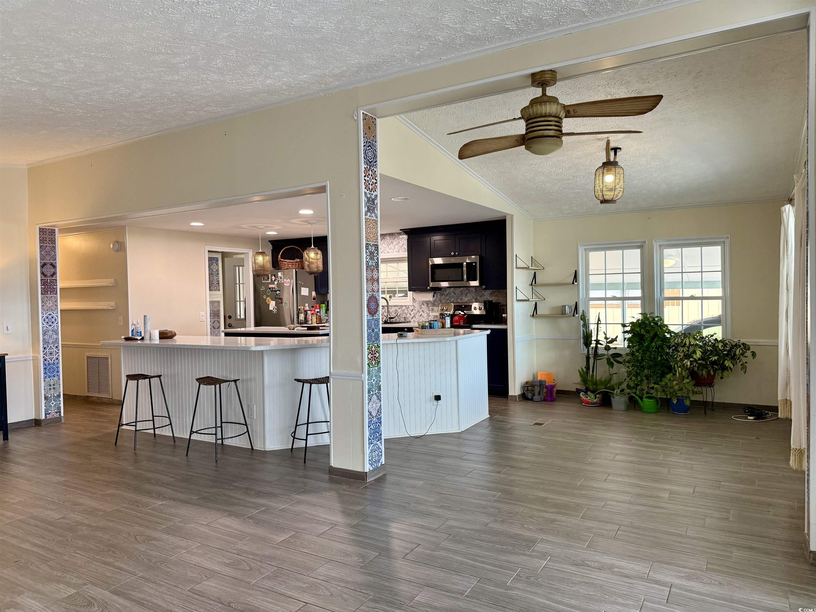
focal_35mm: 24
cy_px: 306
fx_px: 566
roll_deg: +1.0
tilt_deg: -1.0
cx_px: 408
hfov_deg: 71.6
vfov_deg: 56.8
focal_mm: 6.76
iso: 200
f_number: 1.78
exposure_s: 1/120
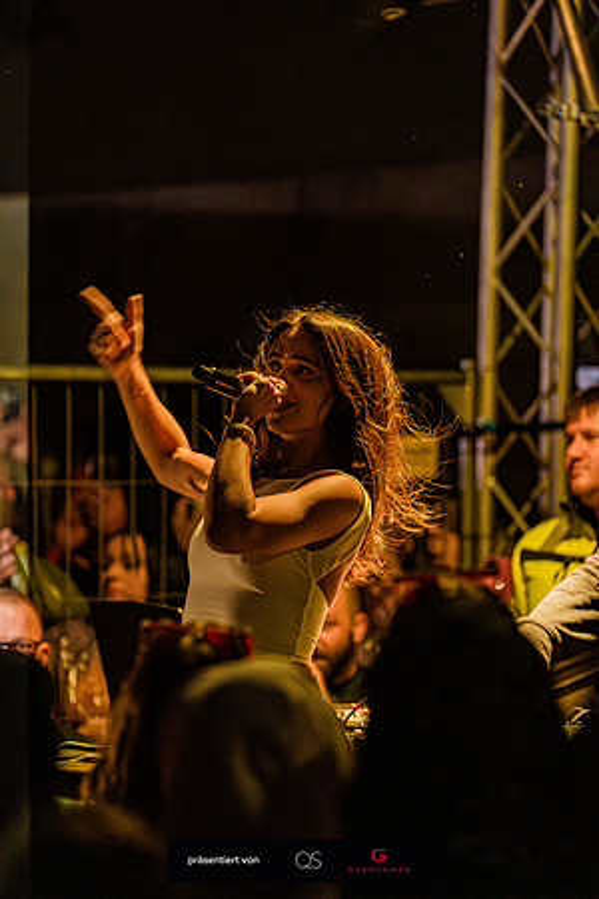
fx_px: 3743
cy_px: 450
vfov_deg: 13.7
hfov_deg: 9.1
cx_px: 300
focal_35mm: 150
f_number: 2.8
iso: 8000
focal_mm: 150
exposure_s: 1/160
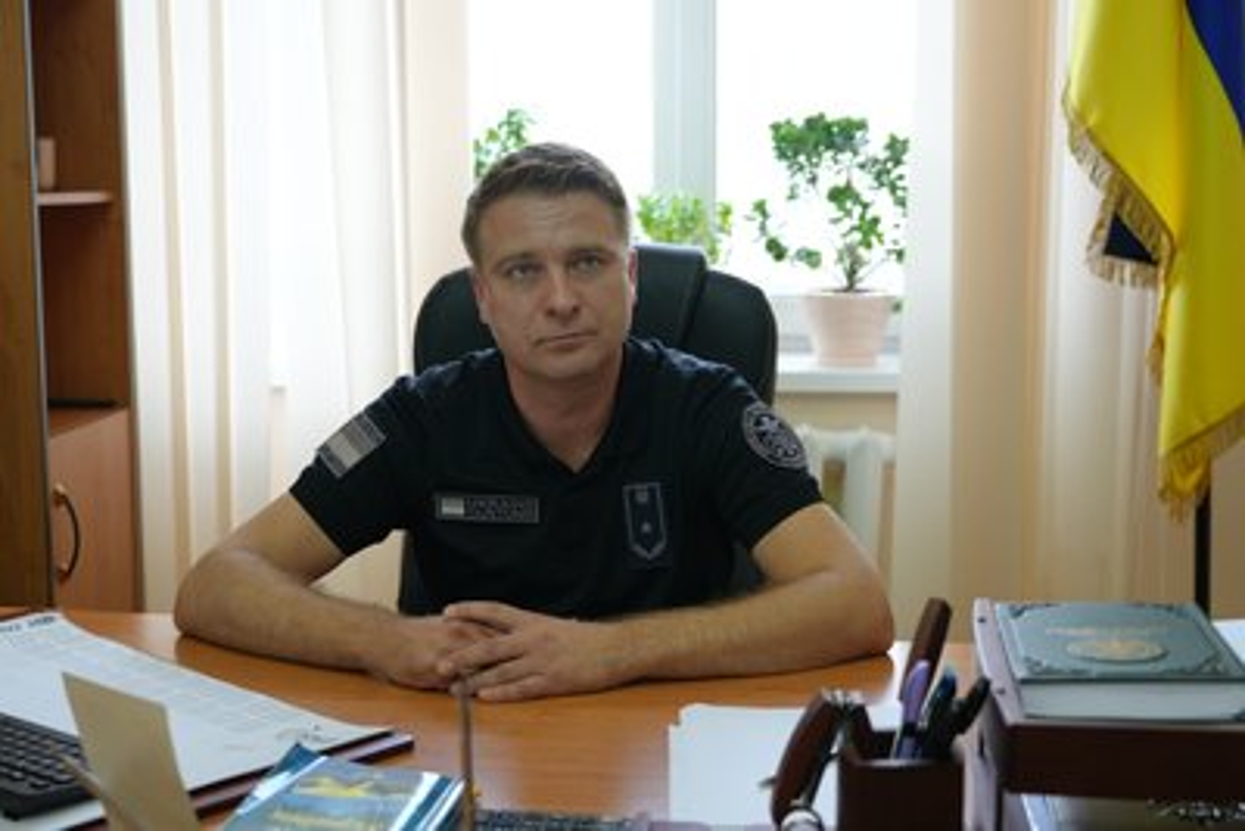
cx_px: 622
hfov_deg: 42.7
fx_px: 1591
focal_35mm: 46
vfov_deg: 29.3
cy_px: 416
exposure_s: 1/160
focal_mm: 46
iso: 1000
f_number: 4
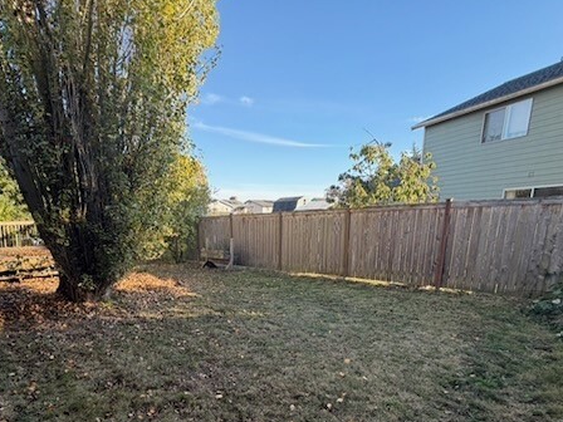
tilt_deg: -14.1
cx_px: 244
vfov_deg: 63.6
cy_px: 294
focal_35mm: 20
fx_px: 325
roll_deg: +1.3
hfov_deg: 81.3
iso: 50
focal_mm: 2.22
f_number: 2.2
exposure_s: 1/146
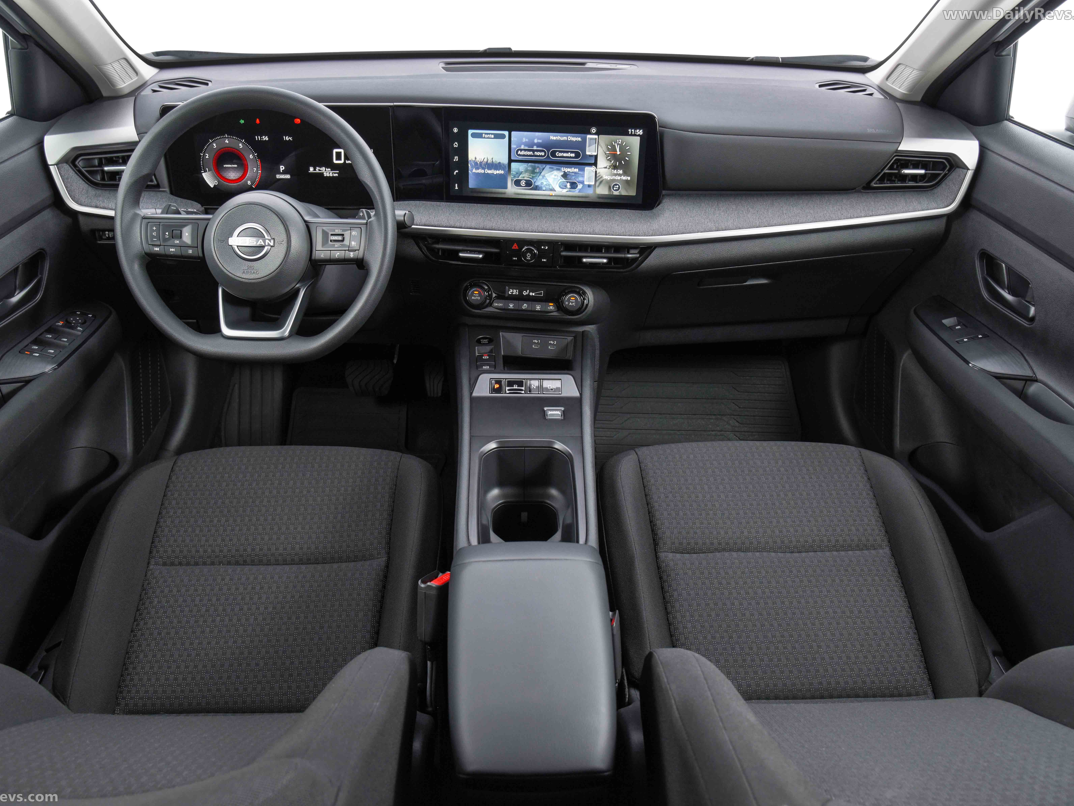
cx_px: 513
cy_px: 404
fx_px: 807
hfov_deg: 67.3
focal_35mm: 26
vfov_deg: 53.1
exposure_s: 1/40
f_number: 5.6
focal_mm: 24
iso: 400
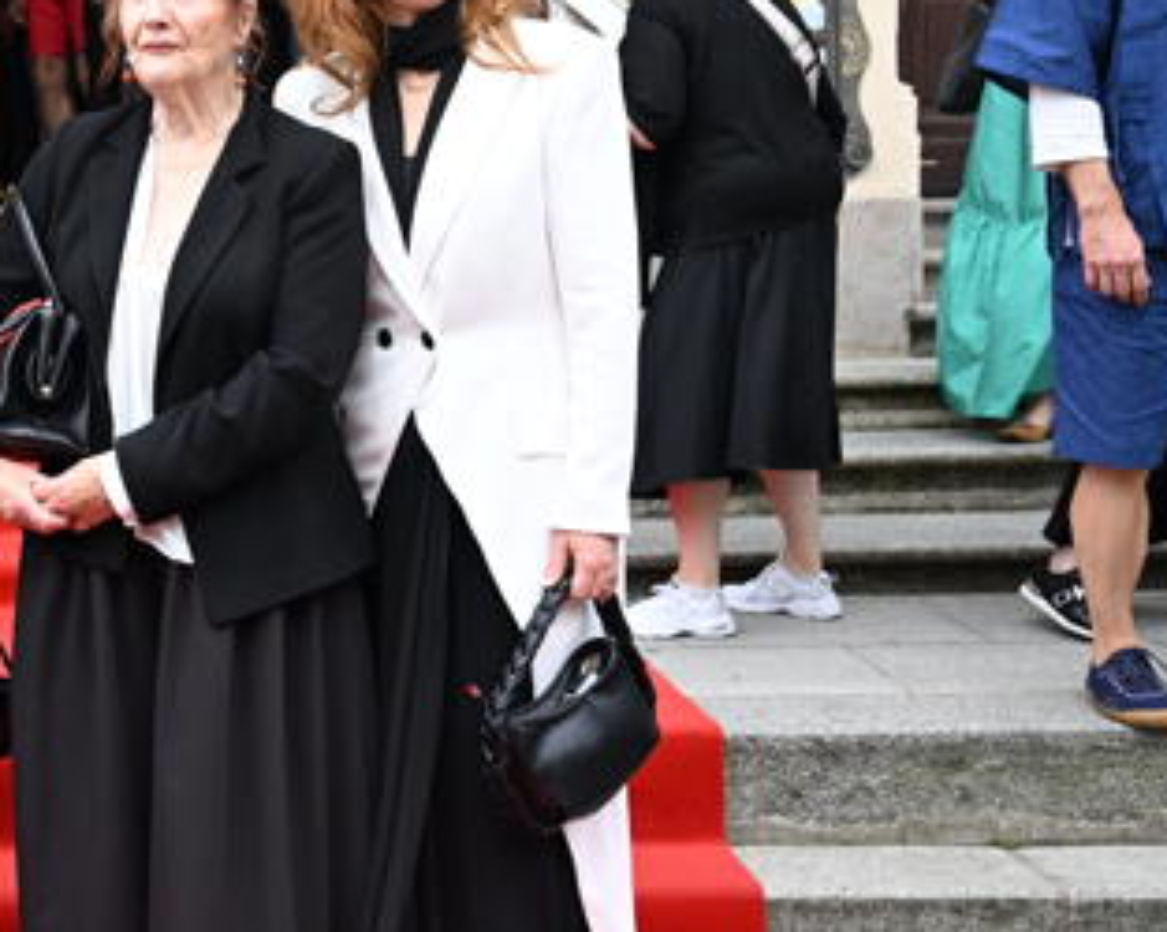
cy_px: 432
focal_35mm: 60
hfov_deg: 29.6
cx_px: 34
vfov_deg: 25.4
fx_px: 2071
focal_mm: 29
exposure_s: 1/2500
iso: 1000
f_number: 3.5
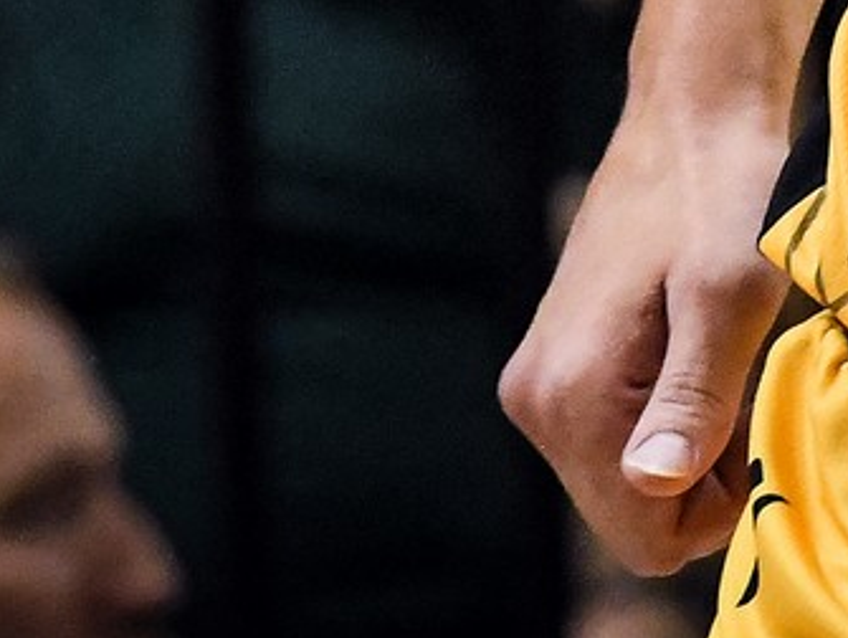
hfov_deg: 1.9
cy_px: -673
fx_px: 25308
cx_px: 1119
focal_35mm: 1032
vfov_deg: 1.4
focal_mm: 200
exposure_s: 1/1250
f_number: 4.5
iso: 6400
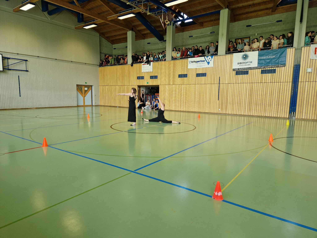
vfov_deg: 58.9
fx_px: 211
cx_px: 158
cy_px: 119
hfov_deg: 73.9
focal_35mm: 23
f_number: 1.8
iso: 50
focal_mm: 5.4
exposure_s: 1/243
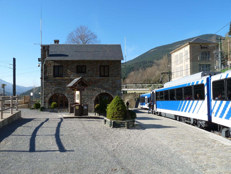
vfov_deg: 51.4
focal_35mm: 27
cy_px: 87
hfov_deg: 65.3
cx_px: 116
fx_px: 180
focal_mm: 4.8
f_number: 5.6
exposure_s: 1/320
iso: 100
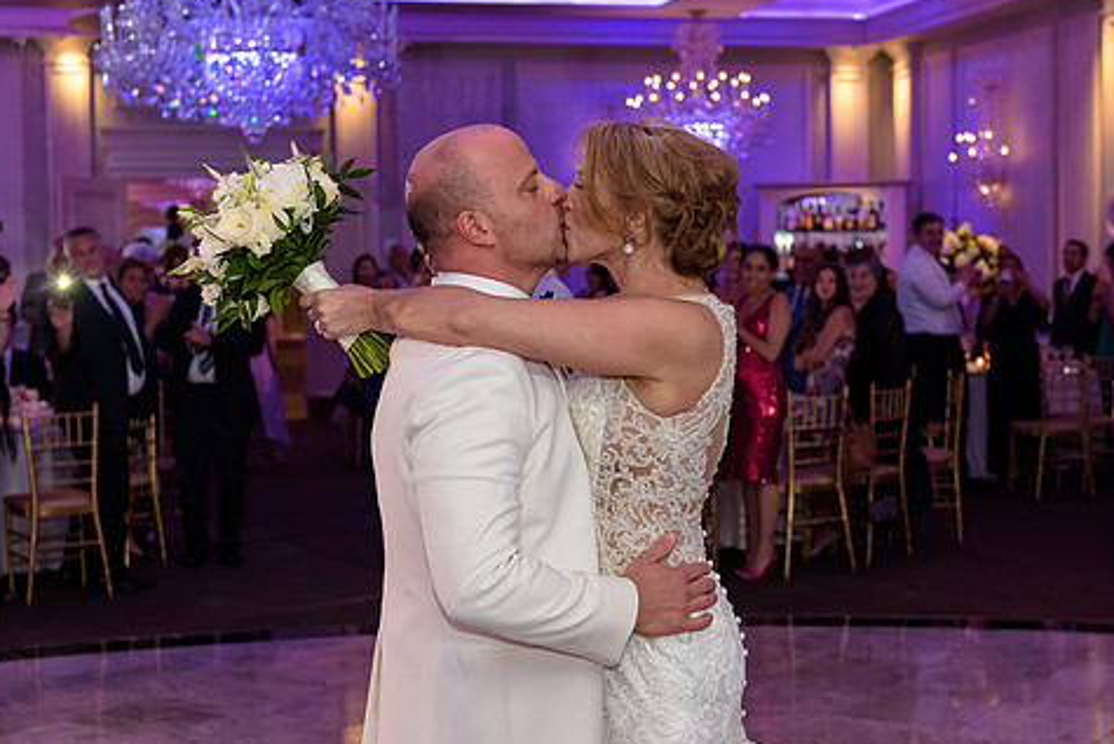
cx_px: 612
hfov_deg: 32.8
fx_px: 1888
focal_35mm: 61
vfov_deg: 22.3
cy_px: 384
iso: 1600
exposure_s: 1/125
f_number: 3.2
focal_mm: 50
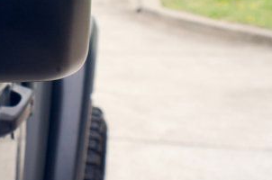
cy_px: -4
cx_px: 5
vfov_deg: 8.5
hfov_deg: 12.8
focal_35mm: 159
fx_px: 1199
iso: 1000
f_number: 5.6
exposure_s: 1/125
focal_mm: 50
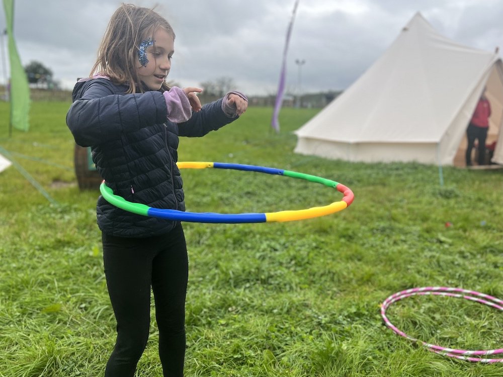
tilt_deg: -13.5
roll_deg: -1.5
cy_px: 188
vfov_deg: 53.1
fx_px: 378
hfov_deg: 67.3
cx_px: 252
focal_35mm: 26
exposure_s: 1/846
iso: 50
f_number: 1.5
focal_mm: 5.7
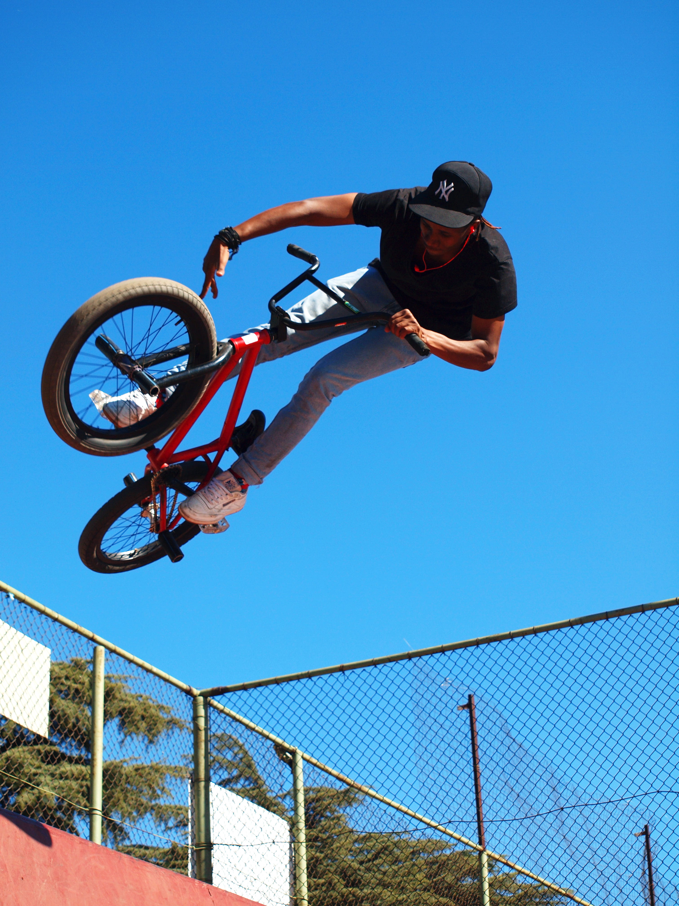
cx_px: 340
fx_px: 2092
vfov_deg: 24.4
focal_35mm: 80
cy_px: 453
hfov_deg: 18.4
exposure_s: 1/1000
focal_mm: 40
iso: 200
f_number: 5
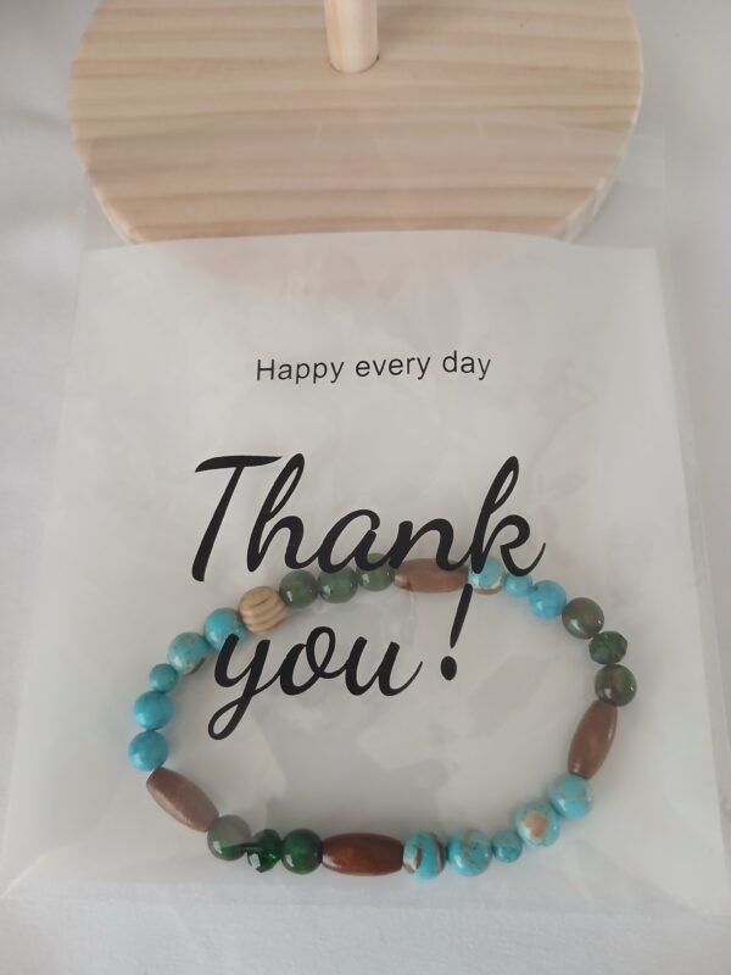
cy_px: 488
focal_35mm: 27
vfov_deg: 65.3
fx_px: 760
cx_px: 366
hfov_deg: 51.4
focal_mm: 3.98
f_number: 1.8
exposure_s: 1/33.3
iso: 250
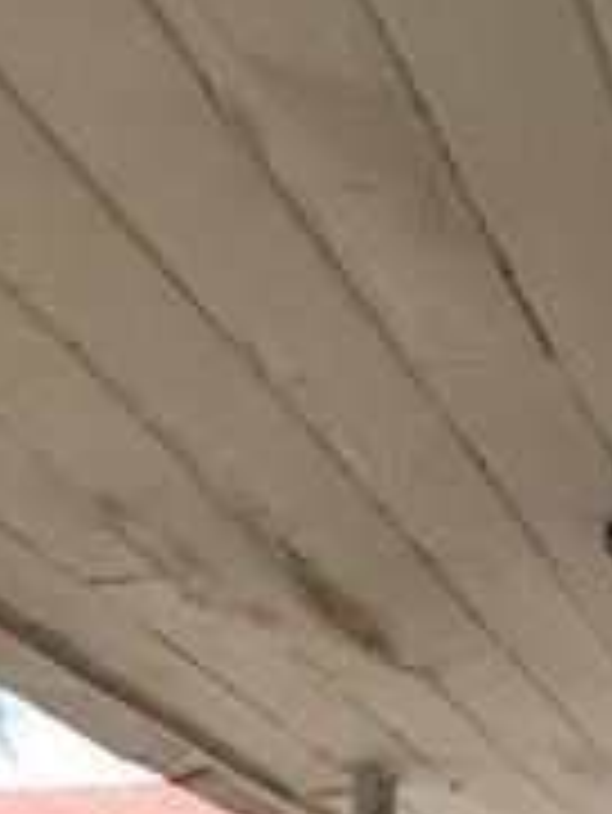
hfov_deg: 7.4
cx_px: -621
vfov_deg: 9.4
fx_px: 4521
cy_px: 1817
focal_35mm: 192
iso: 32
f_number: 2.2
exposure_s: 1/465
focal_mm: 4.15
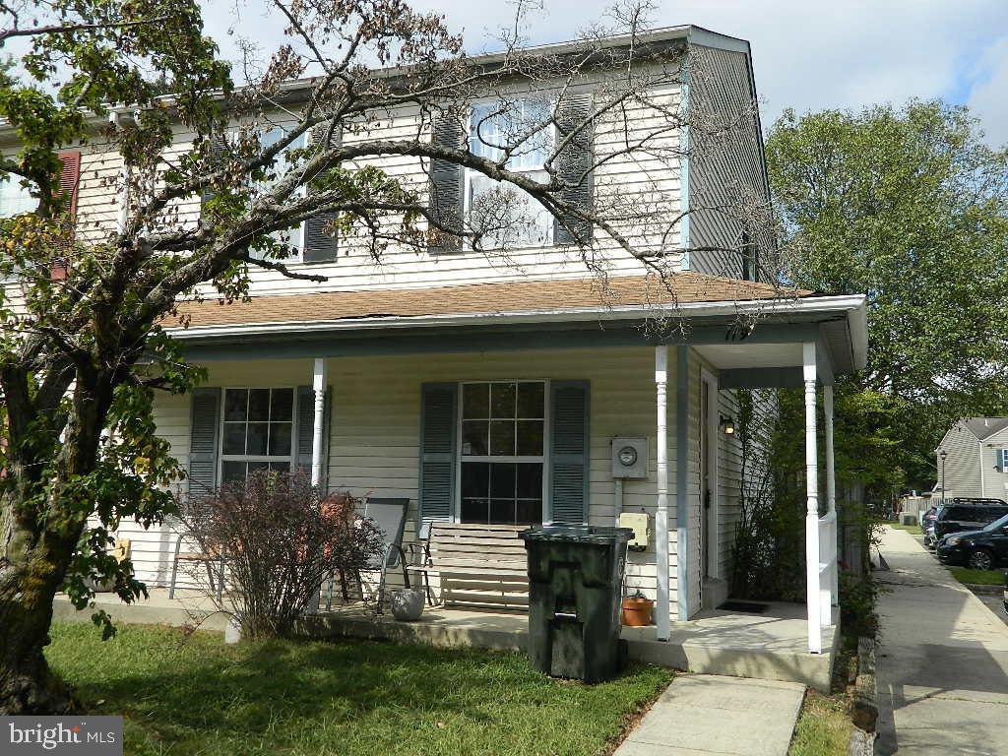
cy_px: 378
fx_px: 1019
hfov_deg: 52.6
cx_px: 504
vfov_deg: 40.7
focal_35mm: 35
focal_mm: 6.2
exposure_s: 1/125
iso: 80
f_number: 9.4
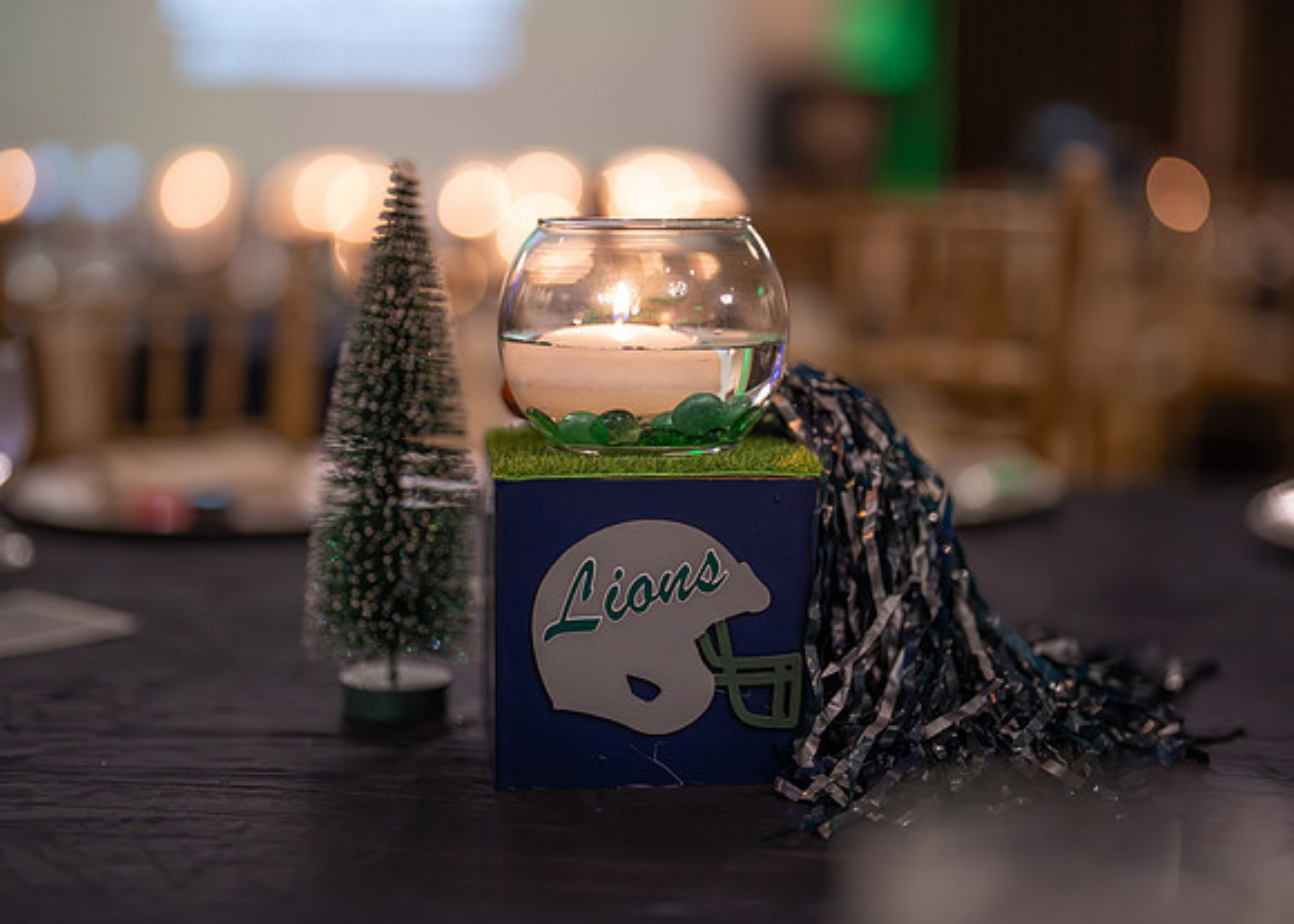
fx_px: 2253
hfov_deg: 32.0
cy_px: 451
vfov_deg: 23.2
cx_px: 634
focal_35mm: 61
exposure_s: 1/500
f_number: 1.2
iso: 1600
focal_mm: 50
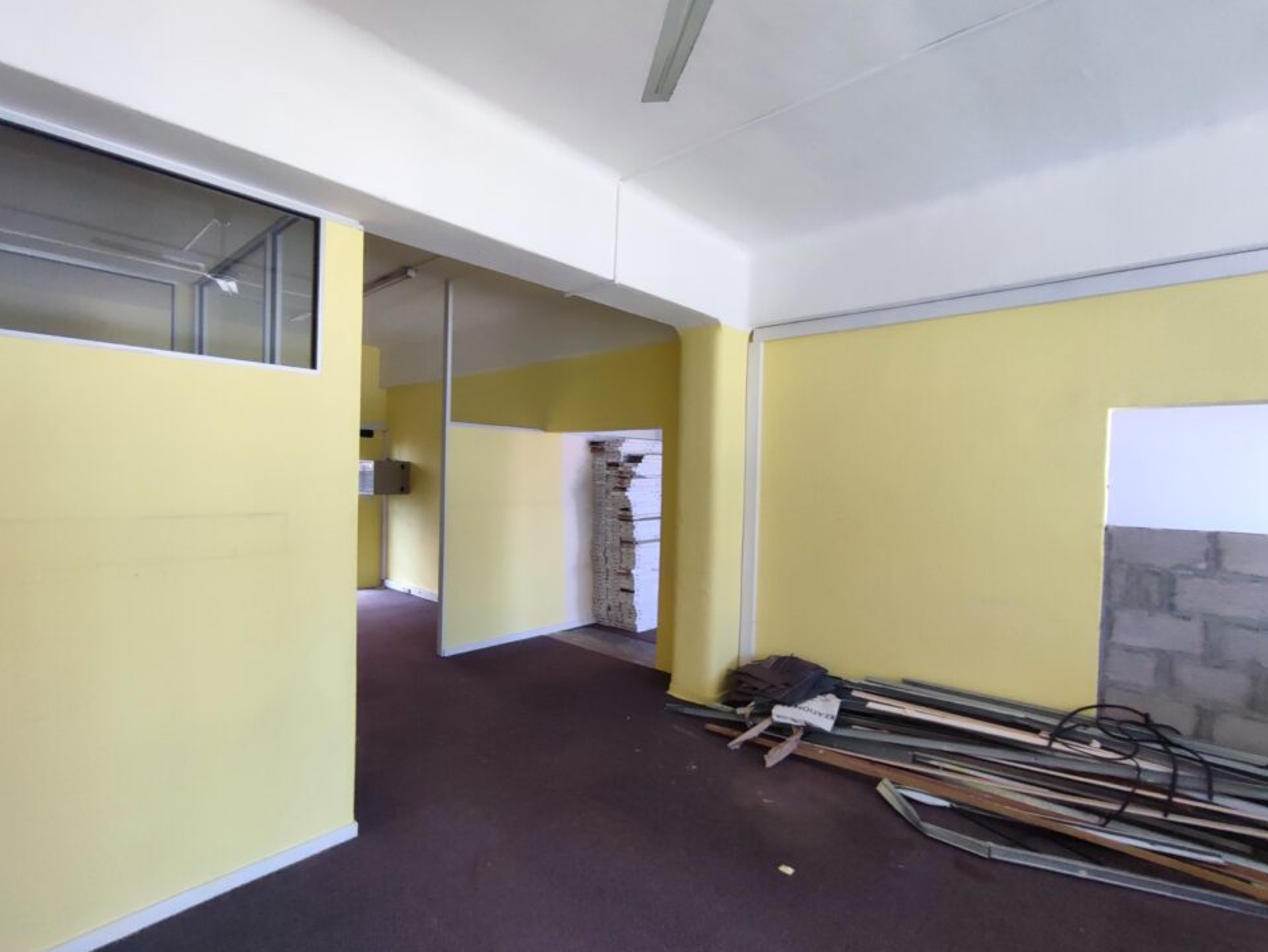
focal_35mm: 17
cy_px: 471
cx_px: 601
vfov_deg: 74.8
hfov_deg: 90.9
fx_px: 623
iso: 370
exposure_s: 1/50
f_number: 2.2
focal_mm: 1.65
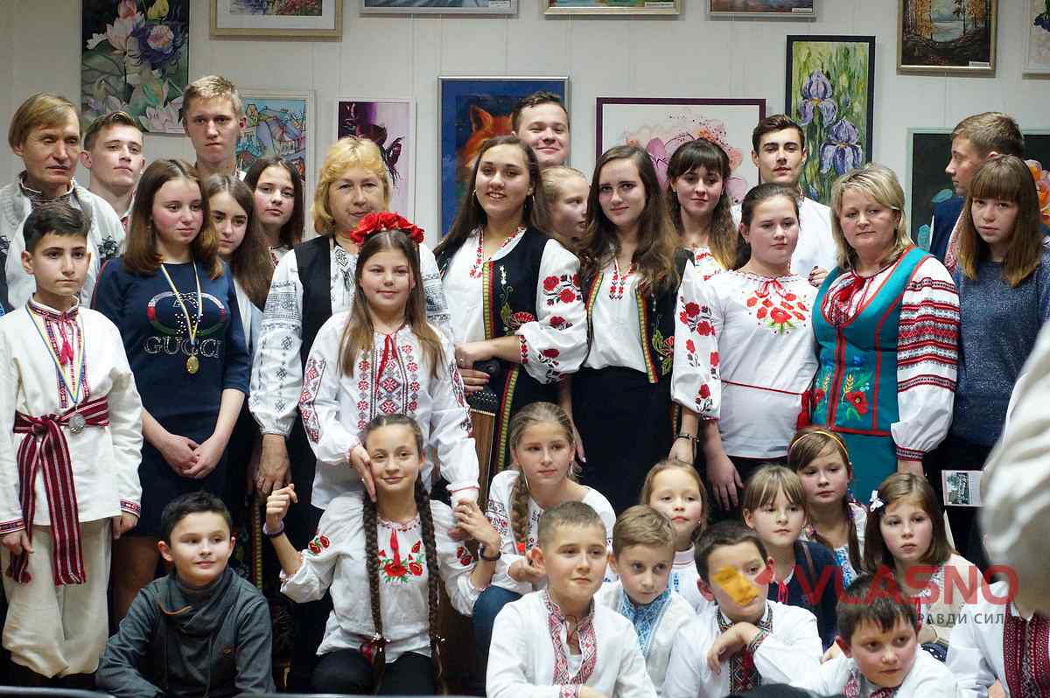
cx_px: 525
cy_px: 349
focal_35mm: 75
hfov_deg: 27.0
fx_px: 2186
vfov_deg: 18.2
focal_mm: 50
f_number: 5.6
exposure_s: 1/40
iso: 3200
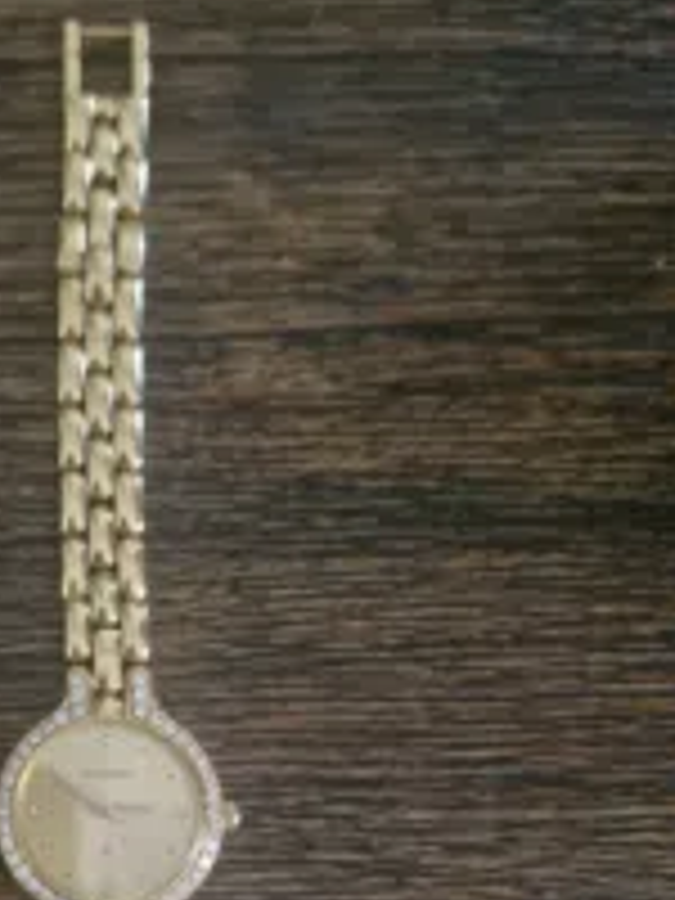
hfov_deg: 29.5
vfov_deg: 38.8
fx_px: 1196
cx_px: 9
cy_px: 783
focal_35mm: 46
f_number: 1.8
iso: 1250
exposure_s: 1/25
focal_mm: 5.54
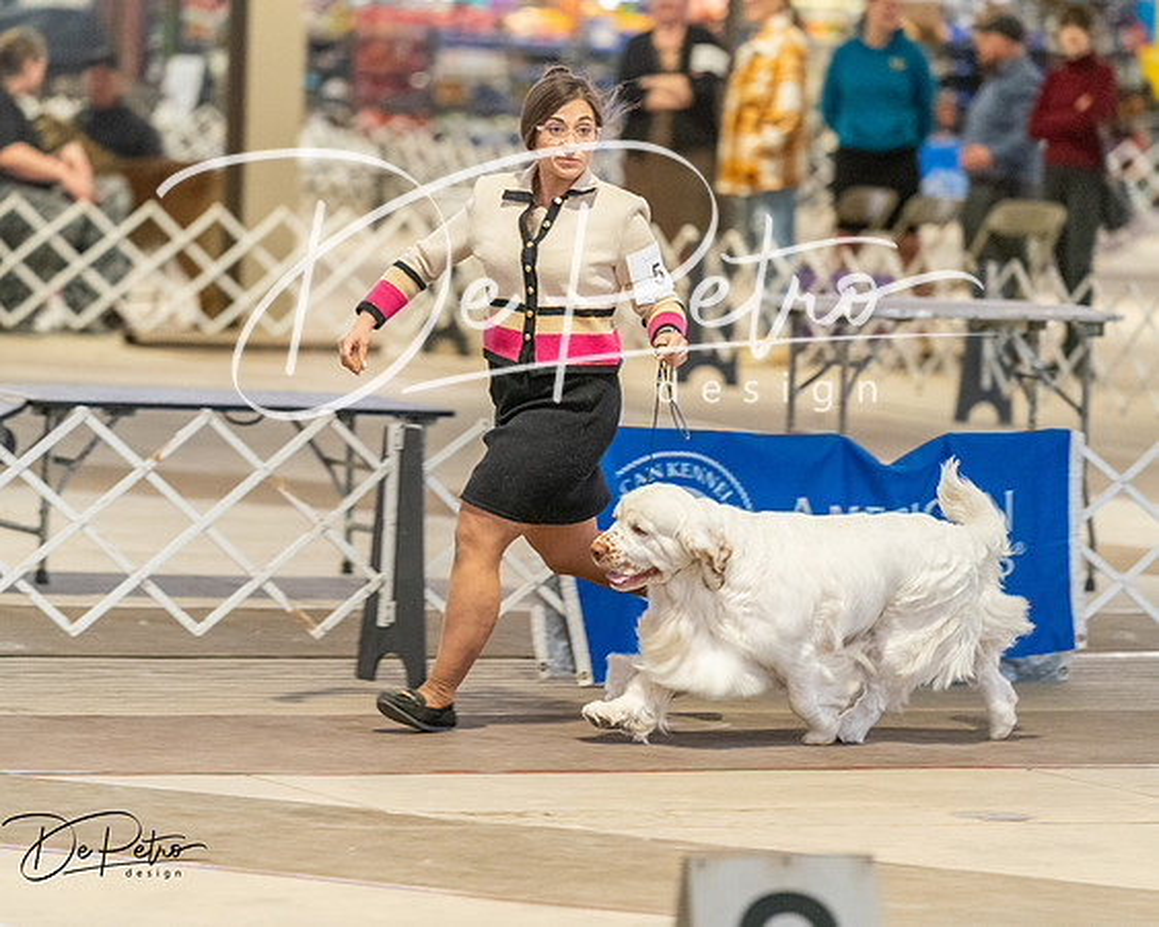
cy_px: 464
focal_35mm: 220
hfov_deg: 8.8
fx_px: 7530
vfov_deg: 7.0
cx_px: 580
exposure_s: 1/250
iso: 6400
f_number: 3.5
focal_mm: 195
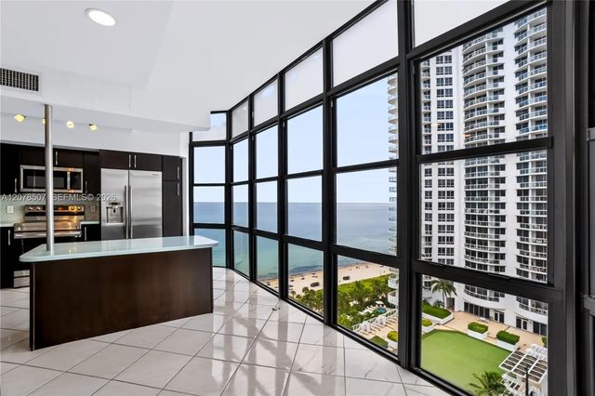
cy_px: 198
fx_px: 248
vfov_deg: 77.3
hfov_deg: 100.4
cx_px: 298
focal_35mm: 15
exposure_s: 1/4000
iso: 200
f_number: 4
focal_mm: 10
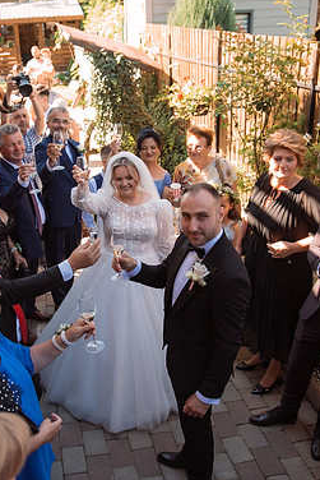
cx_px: 96
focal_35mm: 37
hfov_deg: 35.5
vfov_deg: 51.9
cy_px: 239
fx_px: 493
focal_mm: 24
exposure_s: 1/500
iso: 400
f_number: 2.8
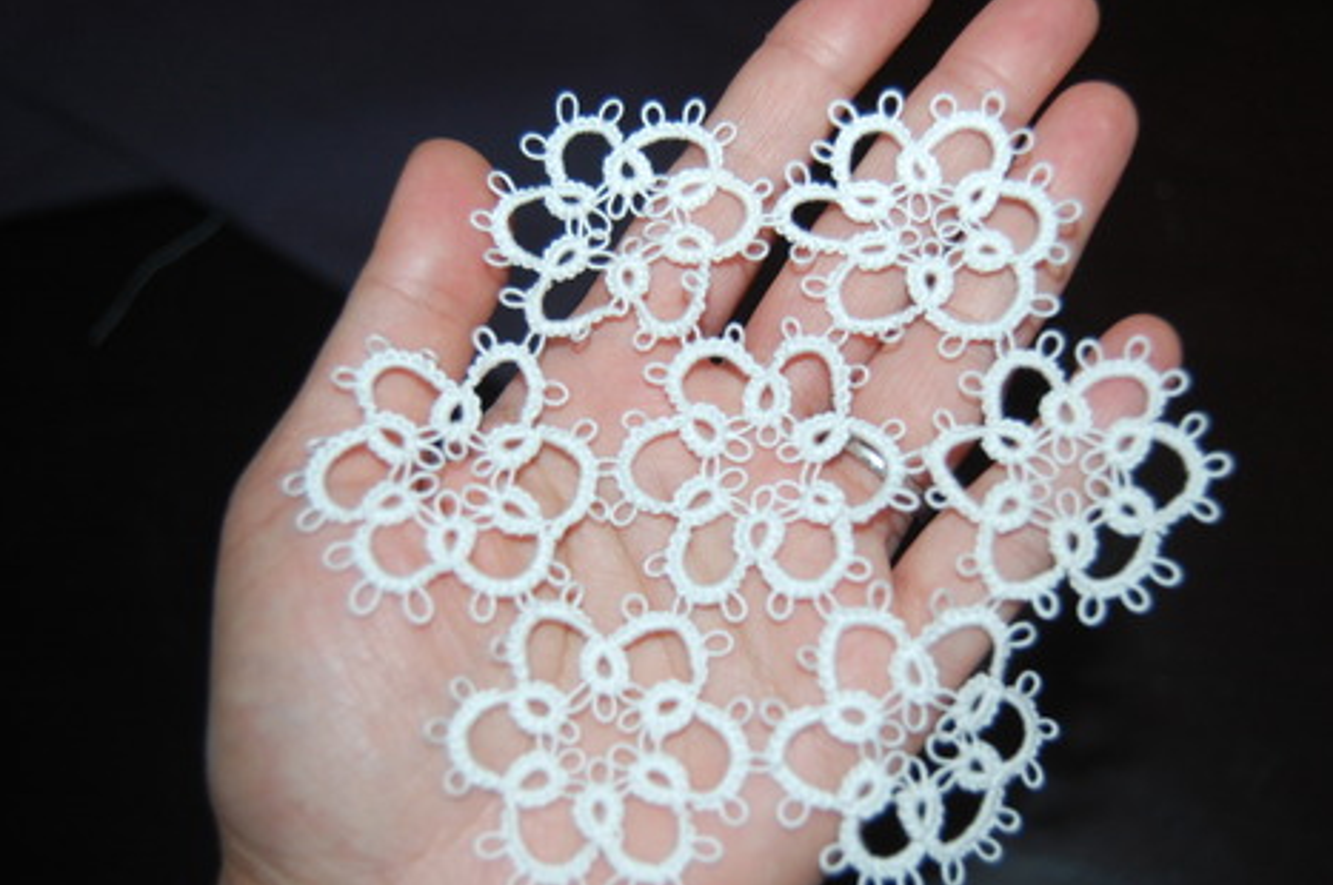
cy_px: 468
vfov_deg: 29.8
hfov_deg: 43.6
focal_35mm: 45
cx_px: 711
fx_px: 1664
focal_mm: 28
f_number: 4.2
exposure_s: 1/60
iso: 280
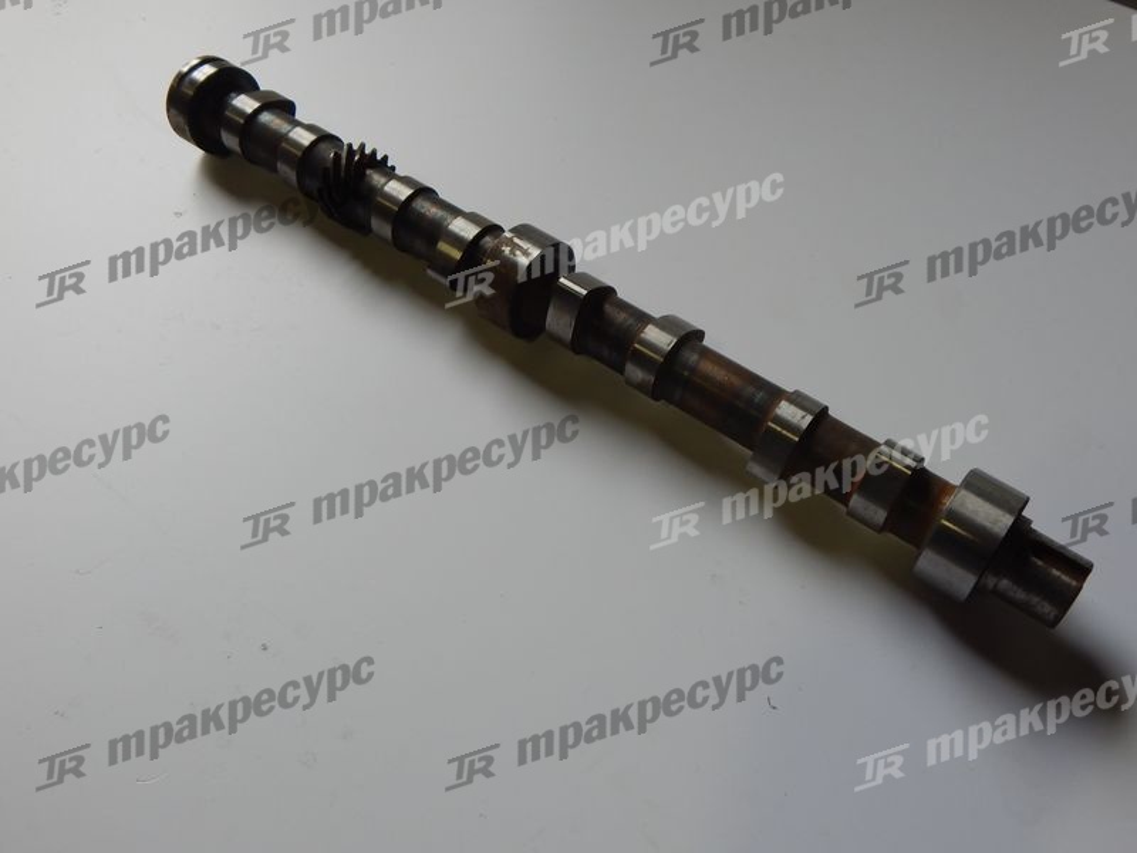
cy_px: 426
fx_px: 1018
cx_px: 568
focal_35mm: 31
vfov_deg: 45.4
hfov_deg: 58.4
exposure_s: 1/50
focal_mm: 5.6
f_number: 3.2
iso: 125
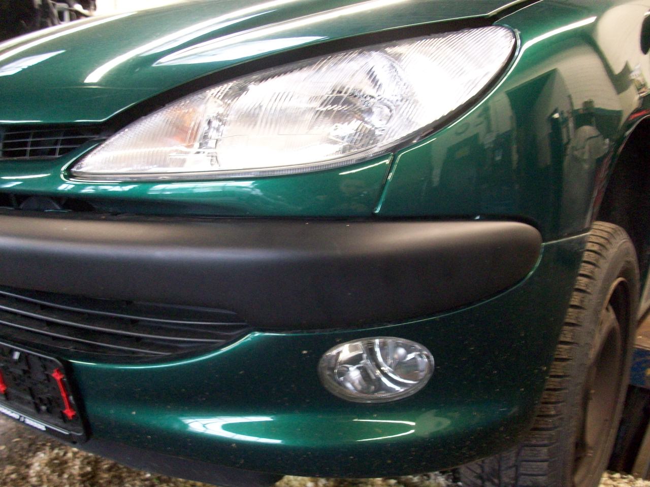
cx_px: 325
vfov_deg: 41.8
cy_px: 244
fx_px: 638
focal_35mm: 34
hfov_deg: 54.0
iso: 200
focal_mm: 5.7
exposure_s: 1/8
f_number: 2.8
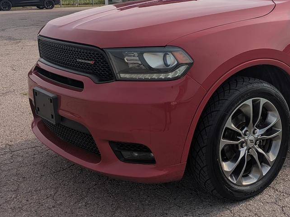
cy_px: 57
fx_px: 419
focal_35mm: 50
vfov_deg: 28.7
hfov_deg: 36.4
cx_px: 246
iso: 42
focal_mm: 5.43
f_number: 1.89
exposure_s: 1/3226
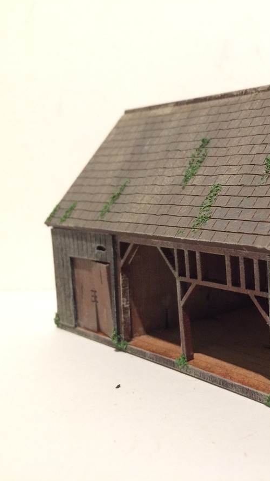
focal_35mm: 43
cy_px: 240
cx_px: 273
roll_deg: +1.4
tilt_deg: -9.2
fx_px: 547
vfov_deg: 47.4
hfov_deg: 26.2
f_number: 2.2
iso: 160
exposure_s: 1/33
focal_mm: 4.15
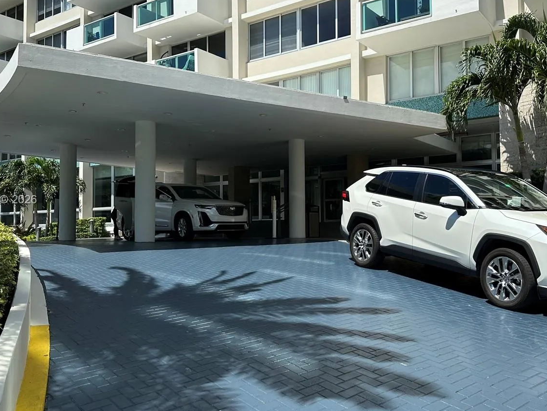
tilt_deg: +2.0
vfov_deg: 41.8
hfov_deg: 54.0
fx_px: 537
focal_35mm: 34
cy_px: 200
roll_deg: +0.3
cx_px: 274
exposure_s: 1/5525
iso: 80
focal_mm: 6.86
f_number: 1.78
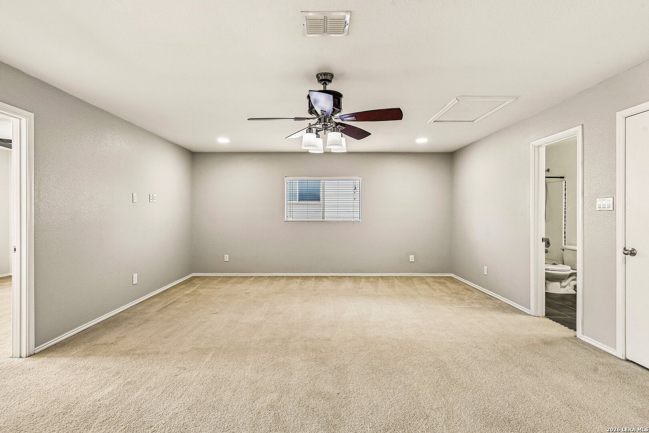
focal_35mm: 17
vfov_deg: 70.4
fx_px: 306
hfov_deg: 93.3
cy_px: 216
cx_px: 324
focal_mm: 17
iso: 500
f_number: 8
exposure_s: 1/15
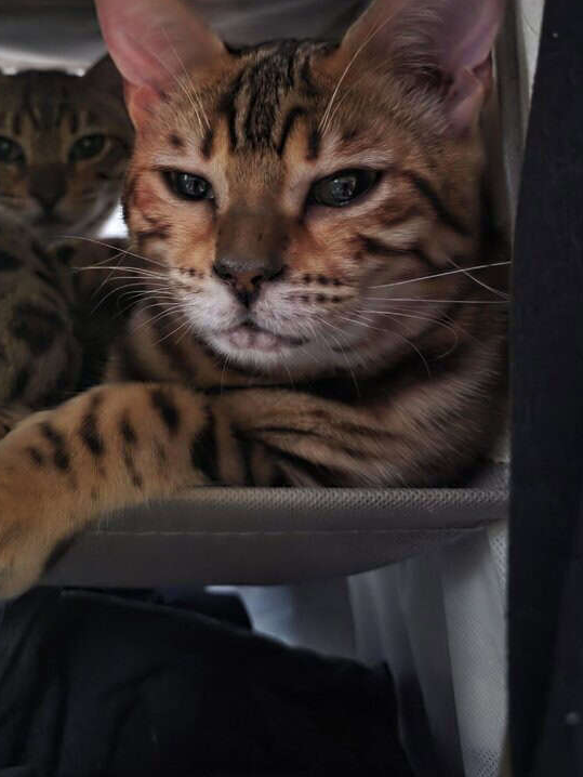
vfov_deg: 44.3
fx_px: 920
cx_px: 125
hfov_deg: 34.2
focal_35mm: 41
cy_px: 198
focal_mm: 6.3
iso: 3200
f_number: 1.7
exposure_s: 1/13
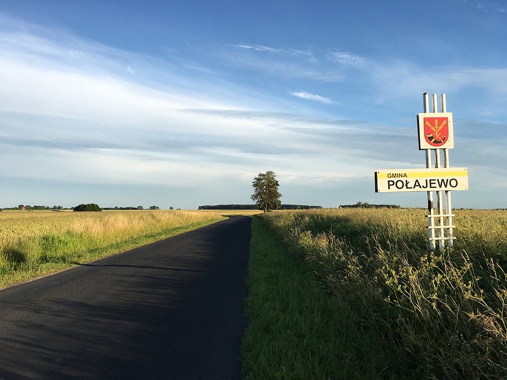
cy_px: 190
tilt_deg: +2.3
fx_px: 425
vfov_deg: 48.2
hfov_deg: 61.7
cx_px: 254
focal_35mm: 29
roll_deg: -0.2
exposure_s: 1/1012
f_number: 2.2
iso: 25
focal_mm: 4.15
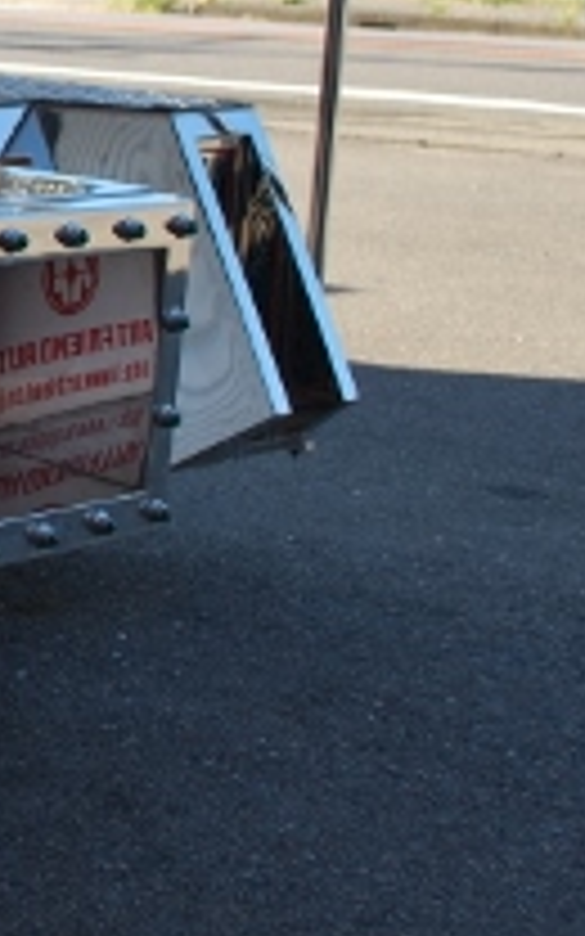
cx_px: -684
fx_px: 2883
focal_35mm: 113
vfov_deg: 18.1
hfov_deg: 10.4
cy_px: 86
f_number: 5.6
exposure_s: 1/125
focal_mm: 24
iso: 100
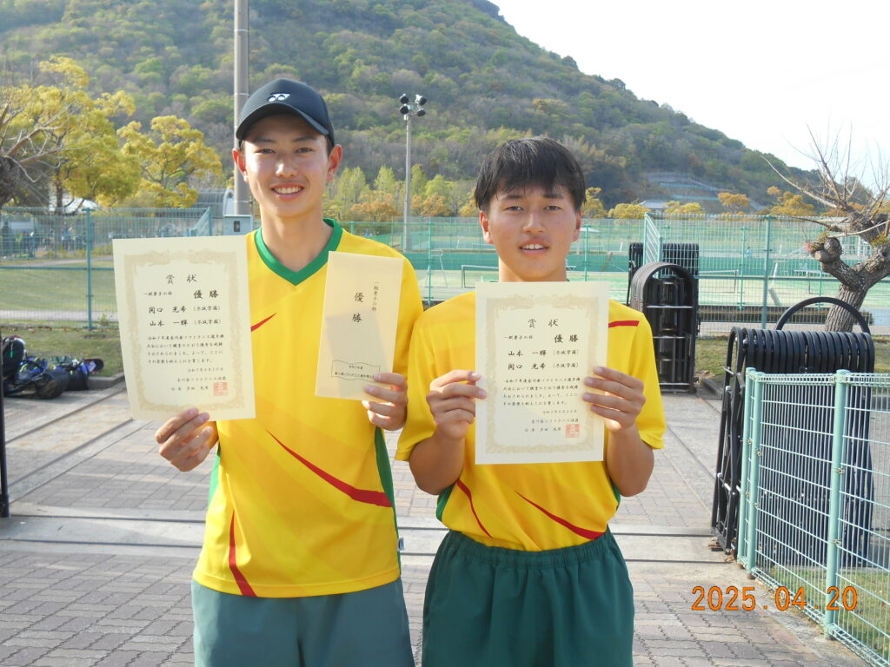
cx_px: 445
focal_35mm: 41
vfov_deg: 35.1
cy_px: 334
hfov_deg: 45.8
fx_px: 1054
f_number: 3.9
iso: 80
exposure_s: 1/125
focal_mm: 7.2
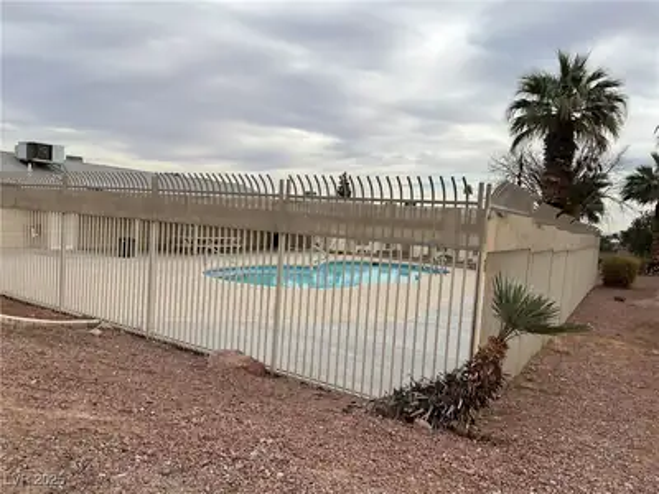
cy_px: 247
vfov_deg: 53.1
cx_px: 330
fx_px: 495
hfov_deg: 67.3
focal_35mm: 26
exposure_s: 1/3968
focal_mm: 5.7
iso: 50
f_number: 1.5
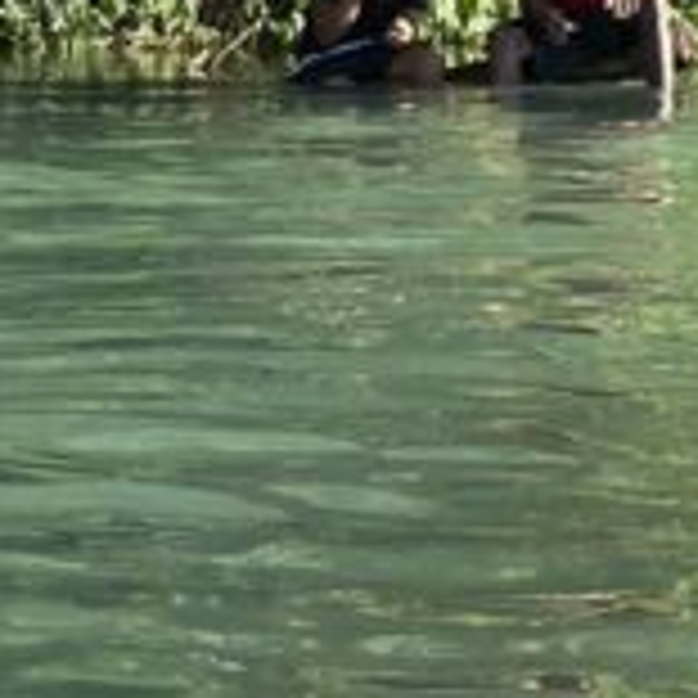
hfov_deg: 10.0
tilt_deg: -1.1
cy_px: 50
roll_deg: -0.4
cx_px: -977
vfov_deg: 11.4
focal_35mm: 152
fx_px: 3468
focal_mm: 4.25
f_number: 1.8
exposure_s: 1/658
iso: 32
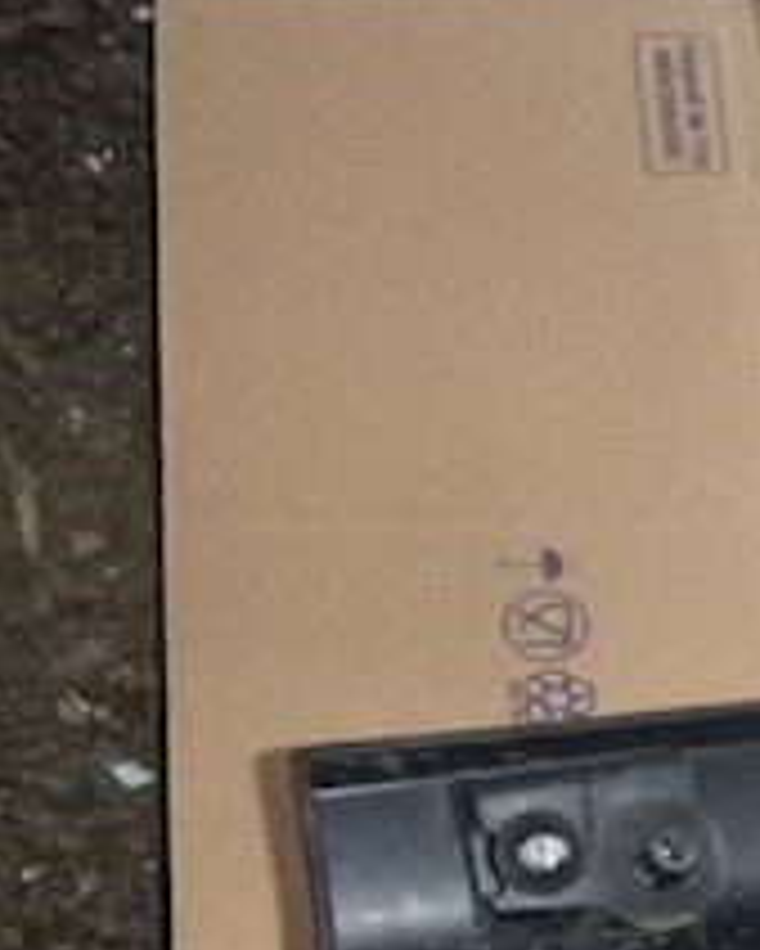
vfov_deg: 24.1
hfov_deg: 17.1
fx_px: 2079
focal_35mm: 74
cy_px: 1036
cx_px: 1354
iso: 400
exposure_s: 1/125
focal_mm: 4.5
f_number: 3.9
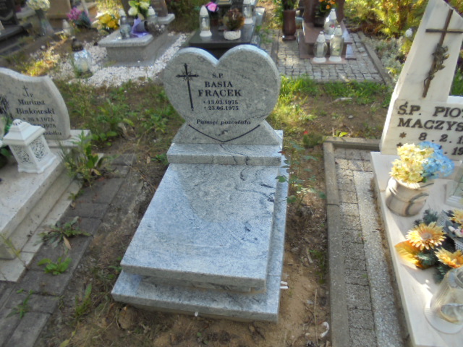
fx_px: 348
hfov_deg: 67.3
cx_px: 232
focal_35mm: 26
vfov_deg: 53.1
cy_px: 174
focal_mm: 4.6
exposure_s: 1/200
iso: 100
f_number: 3.5
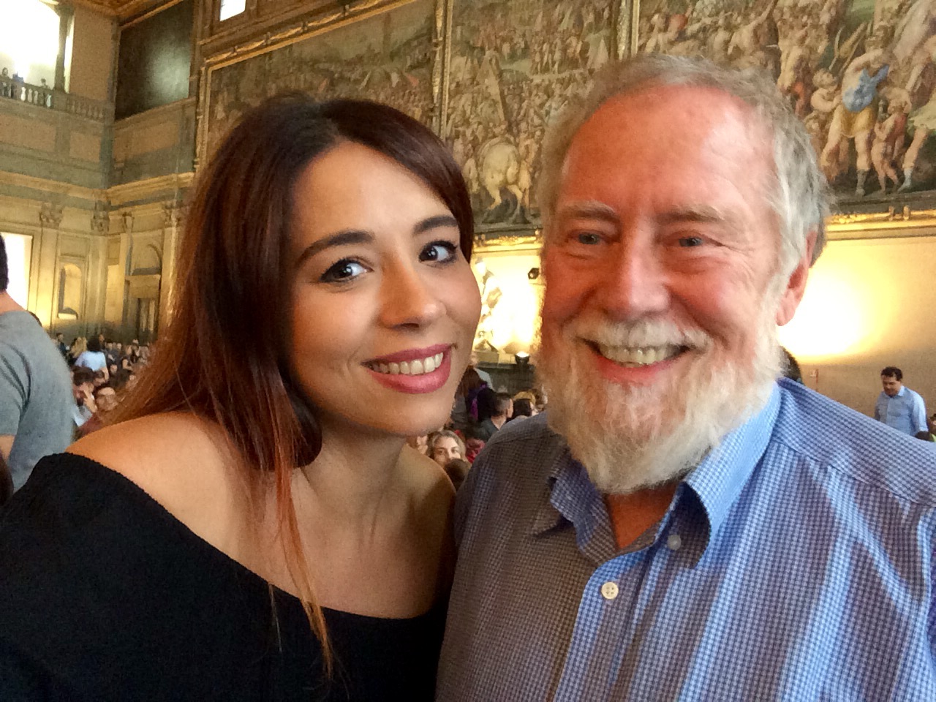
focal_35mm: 31
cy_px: 351
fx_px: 838
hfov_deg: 58.4
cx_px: 468
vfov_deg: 45.4
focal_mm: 2.15
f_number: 2.4
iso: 400
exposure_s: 1/20
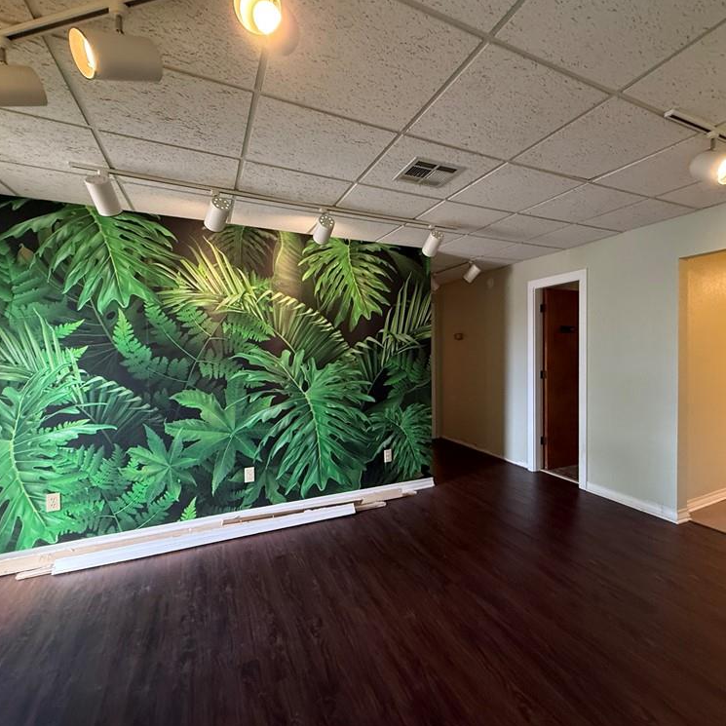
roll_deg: +0.0
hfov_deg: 83.5
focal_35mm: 17
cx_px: 414
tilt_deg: -0.5
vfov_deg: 84.0
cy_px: 357
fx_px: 403
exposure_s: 1/60
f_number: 2.2
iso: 320
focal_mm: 2.22
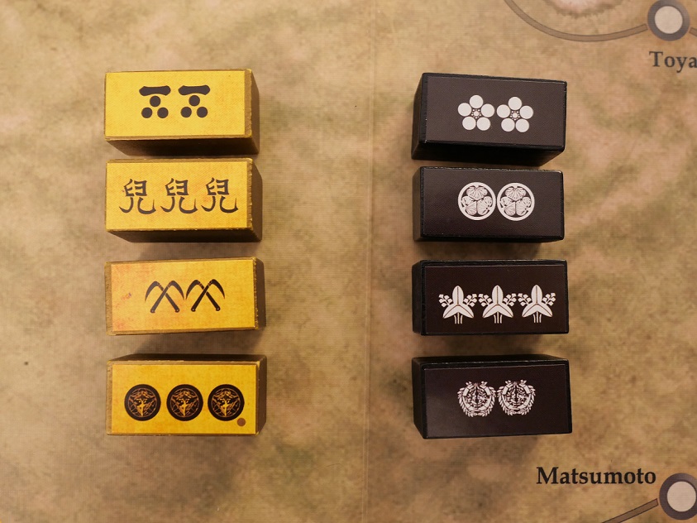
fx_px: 604
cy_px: 262
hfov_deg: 60.0
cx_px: 348
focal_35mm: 30
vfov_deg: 46.8
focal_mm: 15
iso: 800
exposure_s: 1/6
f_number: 4.5
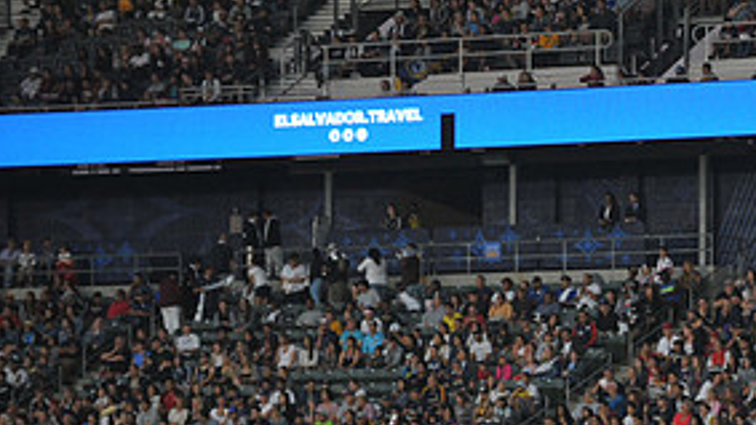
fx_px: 5812
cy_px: 414
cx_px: 708
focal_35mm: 290
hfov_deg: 7.4
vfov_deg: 4.2
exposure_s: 1/1000
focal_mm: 135
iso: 1250
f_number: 2.8
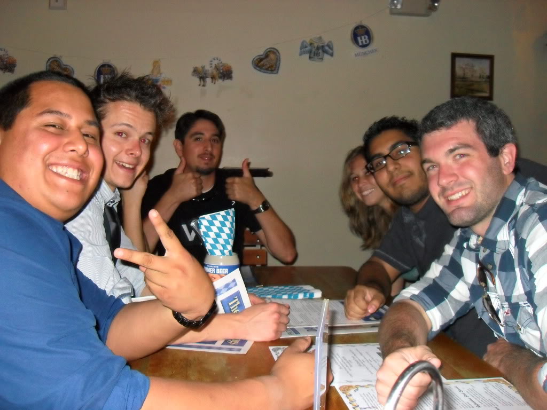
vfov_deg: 40.7
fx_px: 553
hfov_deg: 52.6
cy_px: 205
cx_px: 274
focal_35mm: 35
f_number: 2.8
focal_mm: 6.2
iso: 400
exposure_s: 1/45
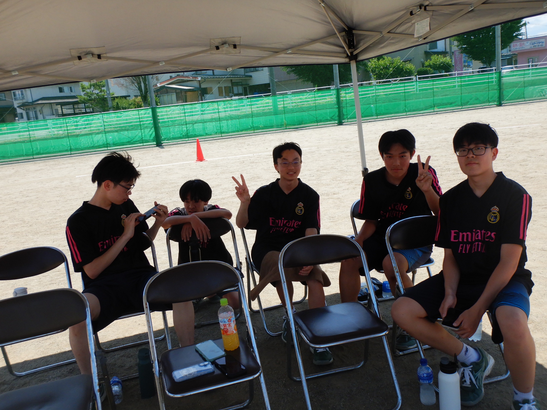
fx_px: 490
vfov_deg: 45.4
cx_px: 274
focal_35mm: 31
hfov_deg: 58.4
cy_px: 205
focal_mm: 5.6
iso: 125
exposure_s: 1/640
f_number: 4.2
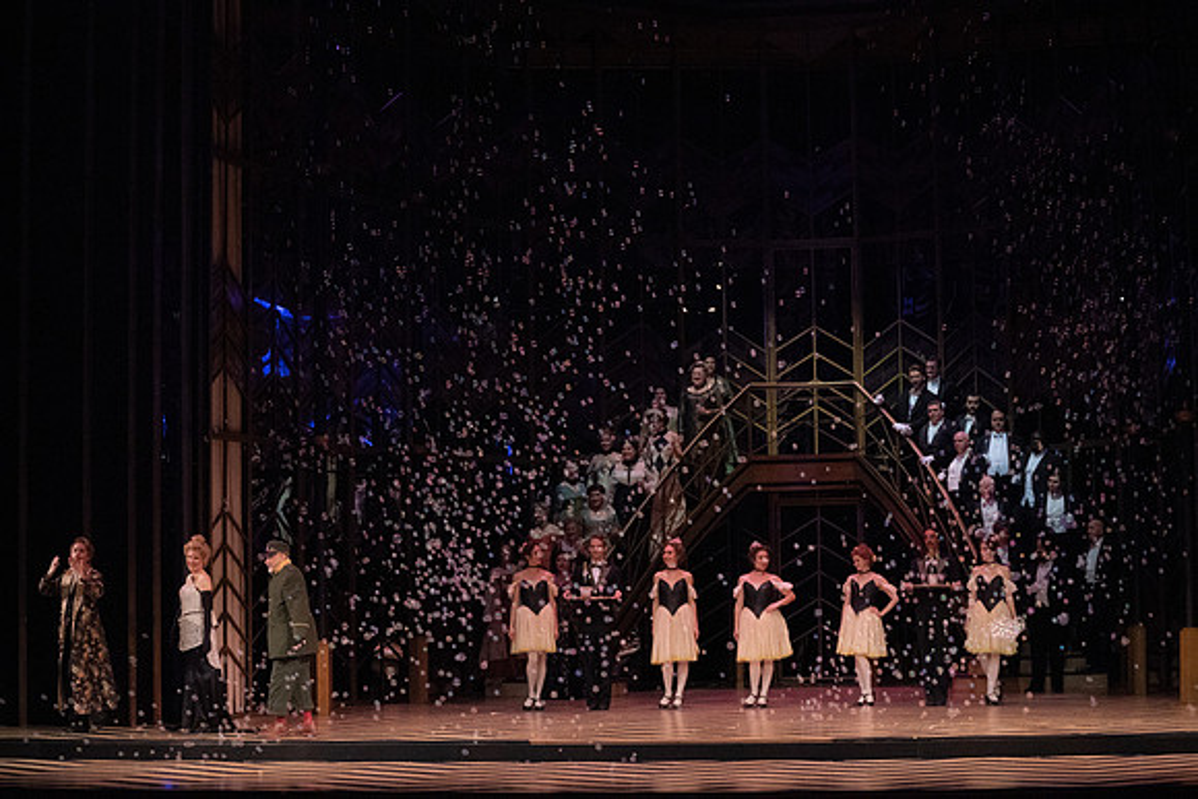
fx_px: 2396
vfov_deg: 18.9
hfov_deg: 28.1
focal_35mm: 72
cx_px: 599
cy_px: 400
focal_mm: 72
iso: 12800
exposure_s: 1/400
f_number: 18
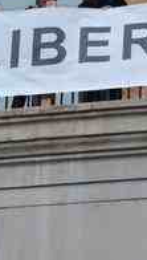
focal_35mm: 220
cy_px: 36
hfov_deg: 5.5
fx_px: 1517
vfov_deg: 9.7
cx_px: 93
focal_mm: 50
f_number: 5.6
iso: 250
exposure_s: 1/125
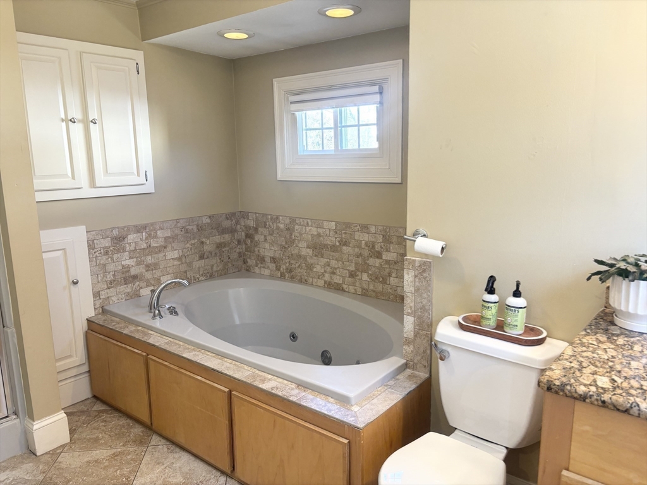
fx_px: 486
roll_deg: +0.3
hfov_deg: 67.3
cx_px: 324
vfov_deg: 53.1
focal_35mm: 26
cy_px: 242
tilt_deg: -10.7
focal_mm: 5.96
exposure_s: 1/60
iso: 80
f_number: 1.6
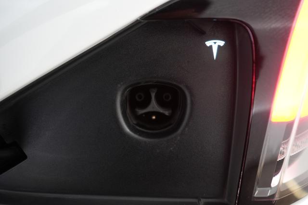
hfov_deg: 69.4
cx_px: 154
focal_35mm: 26
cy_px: 102
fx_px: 222
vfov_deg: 49.5
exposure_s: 1/60
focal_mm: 26
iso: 2500
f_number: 2.8
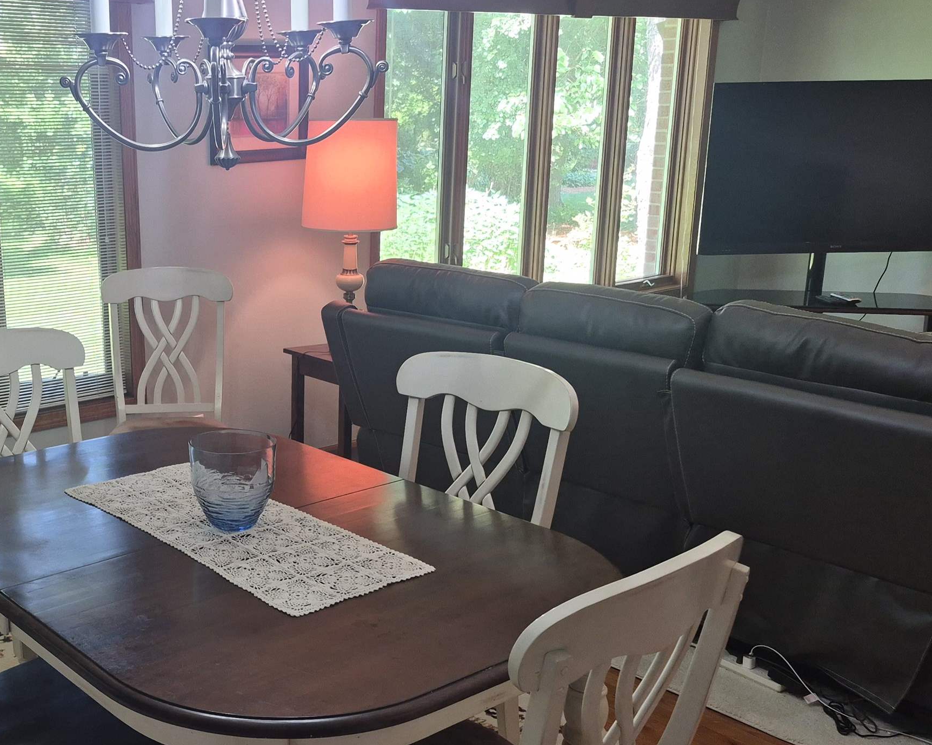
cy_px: 436
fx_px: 1103
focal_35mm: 40
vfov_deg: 37.2
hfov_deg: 43.9
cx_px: 205
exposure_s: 1/120
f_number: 1.8
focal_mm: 5.4
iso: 200
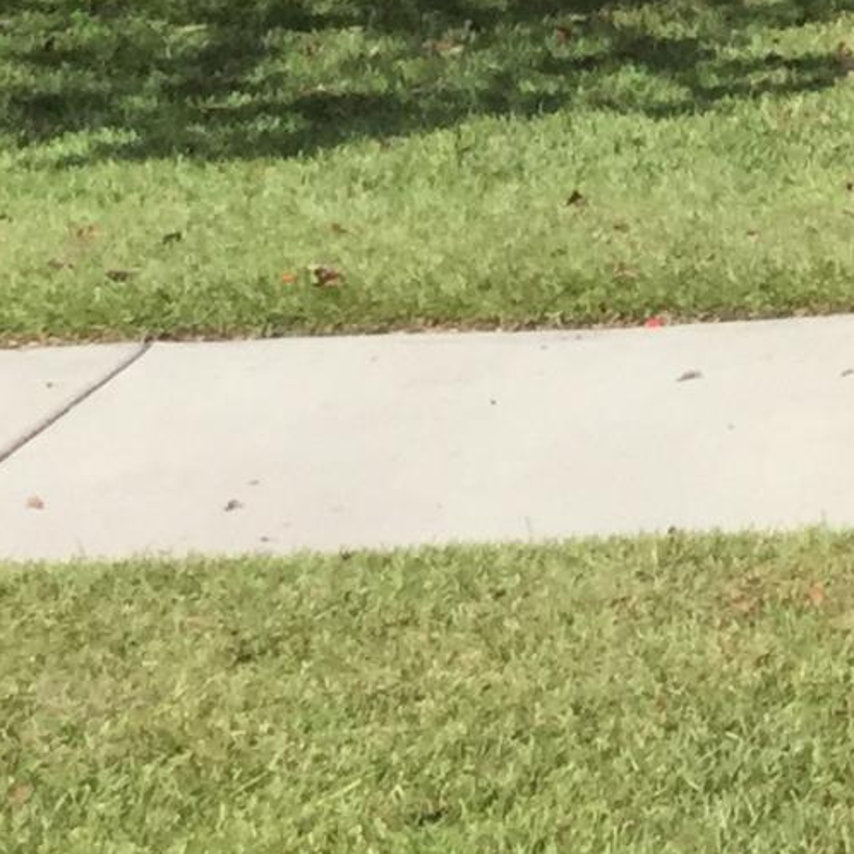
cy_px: -573
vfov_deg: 10.1
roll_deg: -2.3
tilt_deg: -2.8
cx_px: 2389
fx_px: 4605
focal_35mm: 165
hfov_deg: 9.0
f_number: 2.4
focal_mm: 3.3
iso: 25
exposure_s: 1/1235
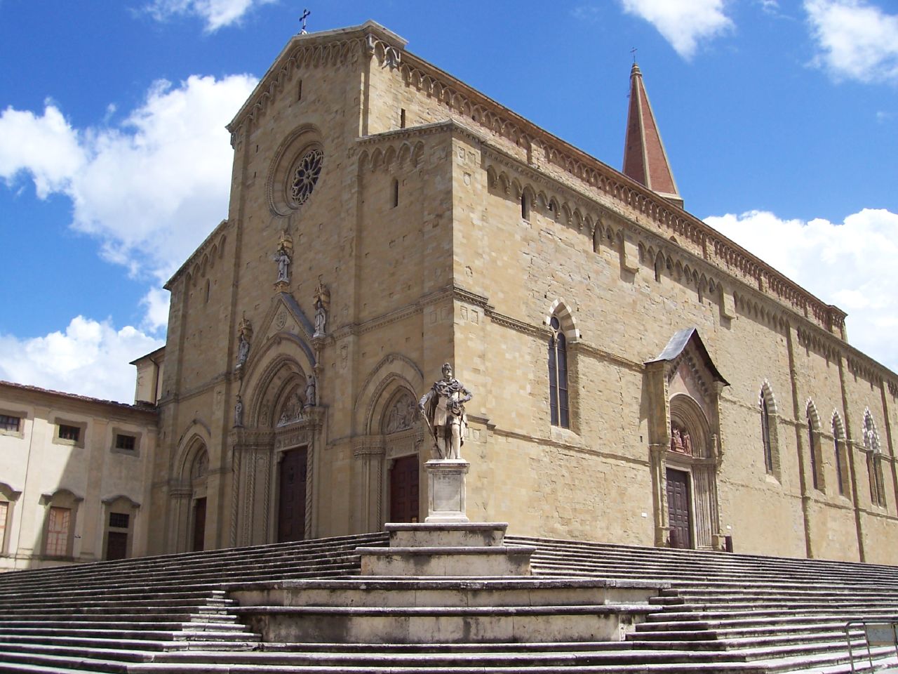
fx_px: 882
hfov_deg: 54.0
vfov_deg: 41.8
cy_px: 337
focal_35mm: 34
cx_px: 449
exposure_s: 1/500
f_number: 5.6
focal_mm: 5.6
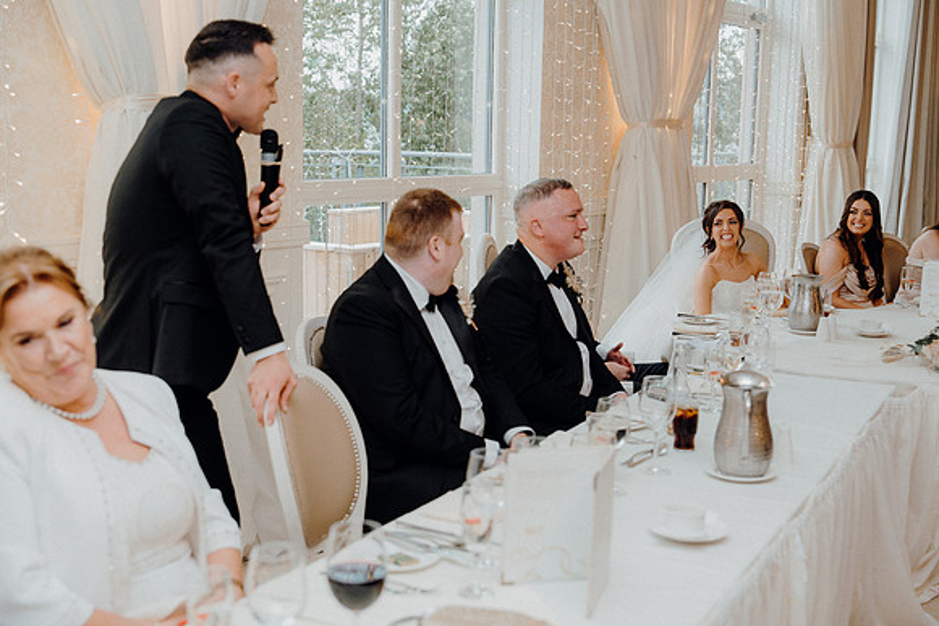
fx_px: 1200
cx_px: 470
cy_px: 313
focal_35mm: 46
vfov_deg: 29.3
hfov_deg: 42.7
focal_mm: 46
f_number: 3.5
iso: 1000
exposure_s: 1/160
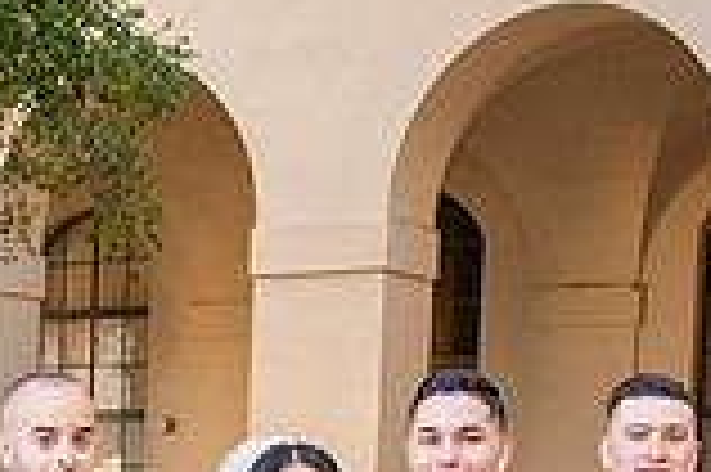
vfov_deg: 10.7
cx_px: 141
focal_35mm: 120
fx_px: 2368
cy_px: 843
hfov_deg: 16.9
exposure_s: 1/200
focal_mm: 28
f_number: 4.5
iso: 640
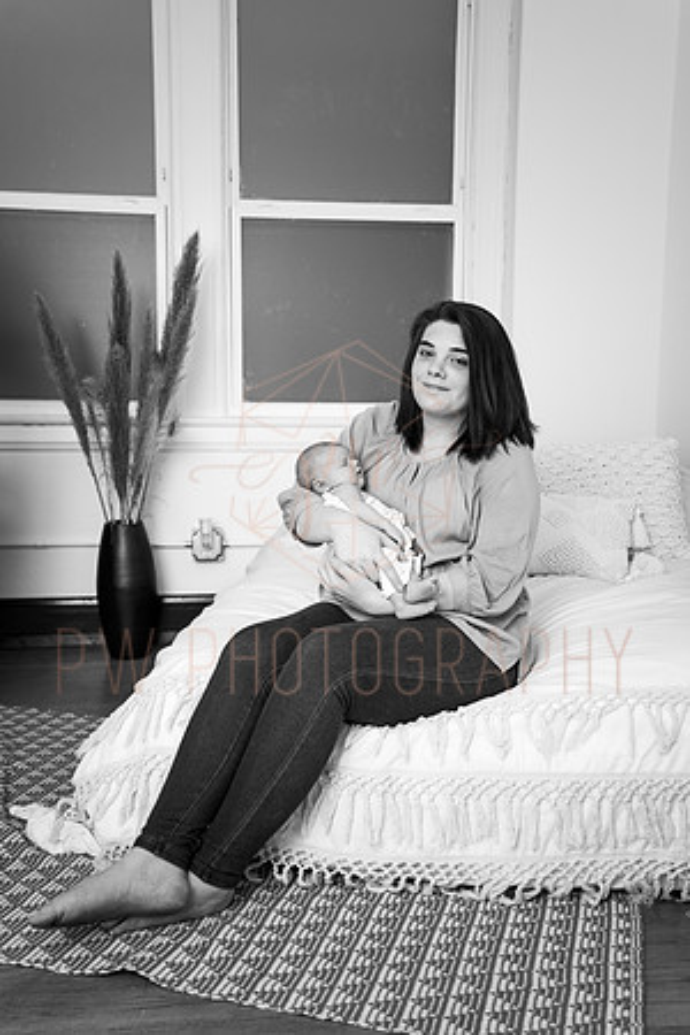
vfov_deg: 48.5
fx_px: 1150
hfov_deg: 33.4
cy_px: 518
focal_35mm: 40
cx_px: 345
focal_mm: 40
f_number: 3.2
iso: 100
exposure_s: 1/200
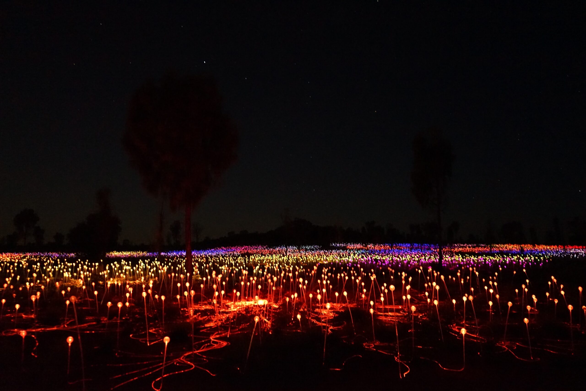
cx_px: 293
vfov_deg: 46.4
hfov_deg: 65.5
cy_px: 196
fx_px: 456
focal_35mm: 28
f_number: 3.5
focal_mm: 28
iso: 6400
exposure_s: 1/2
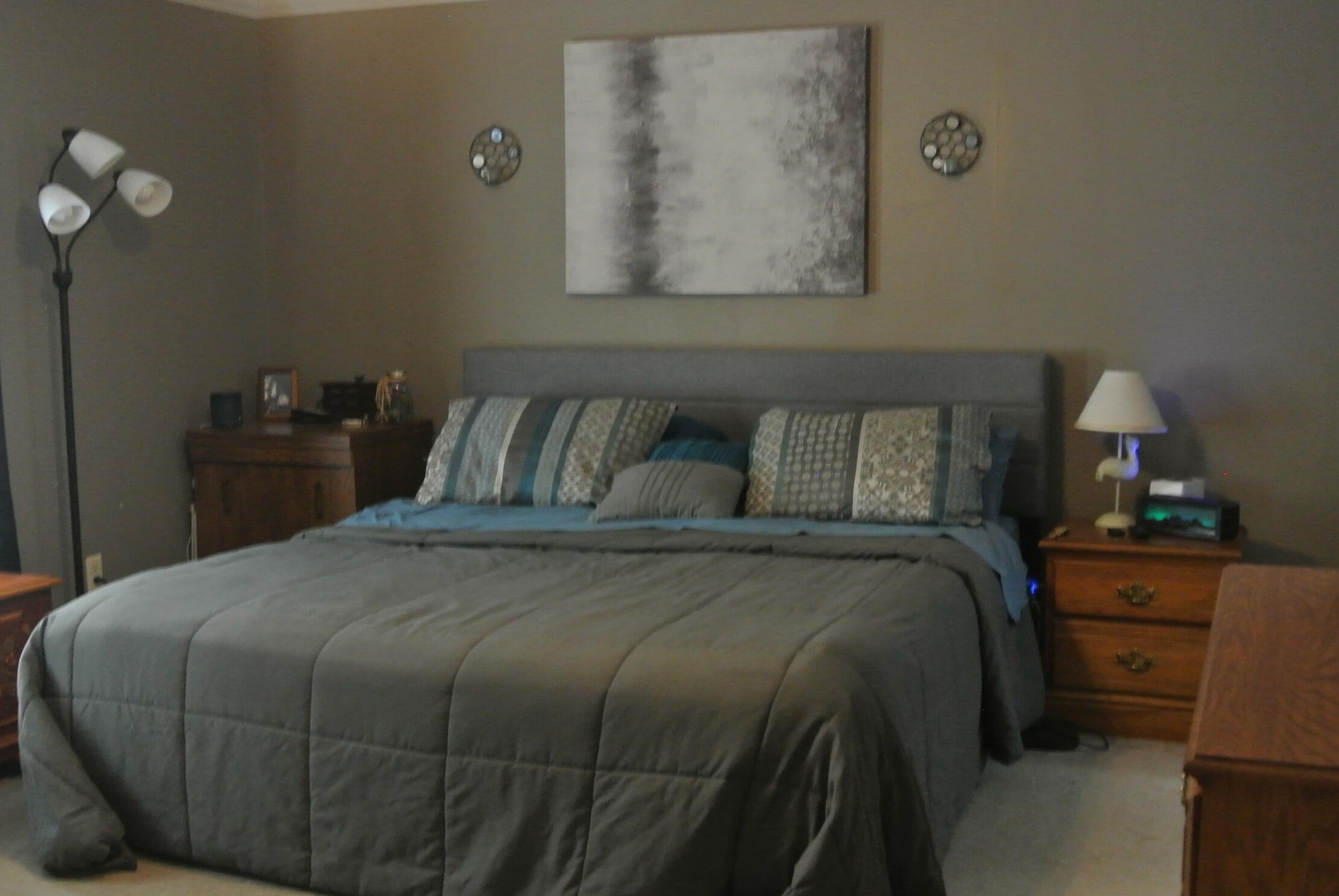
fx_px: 1564
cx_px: 689
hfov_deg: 46.3
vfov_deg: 32.0
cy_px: 496
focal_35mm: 42
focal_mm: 11.8
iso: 800
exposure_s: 1/20
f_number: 3.8
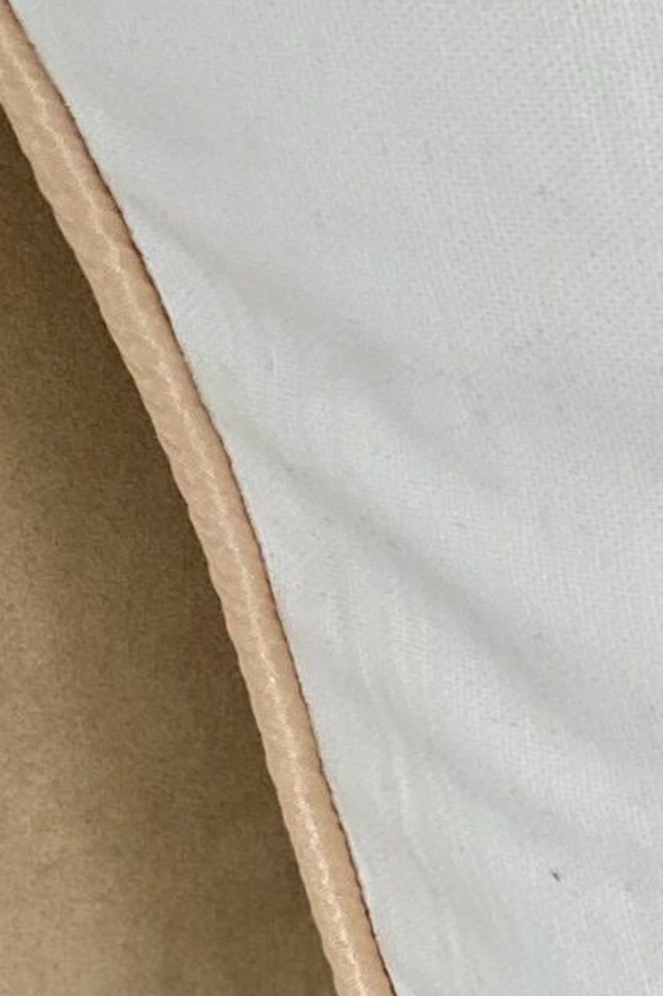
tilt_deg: -41.1
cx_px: 1342
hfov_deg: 4.9
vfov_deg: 7.4
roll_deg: -3.5
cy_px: 659
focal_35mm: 278
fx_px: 7683
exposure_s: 1/122
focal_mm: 6
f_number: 2
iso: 40
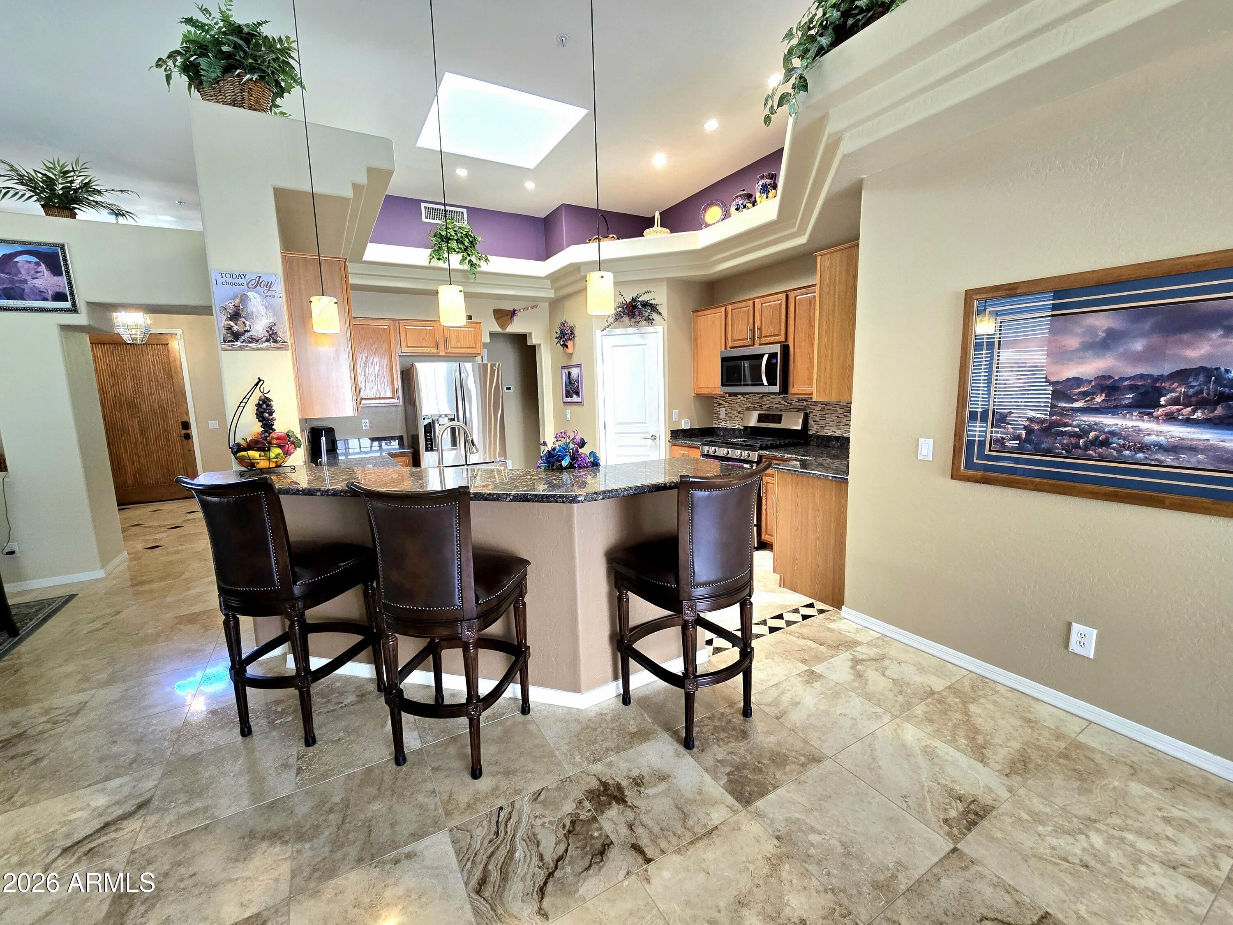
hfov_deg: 106.2
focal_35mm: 13
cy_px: 462
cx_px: 616
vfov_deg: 89.9
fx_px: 463
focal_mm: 2.2
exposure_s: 1/60.2
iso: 160
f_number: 2.2
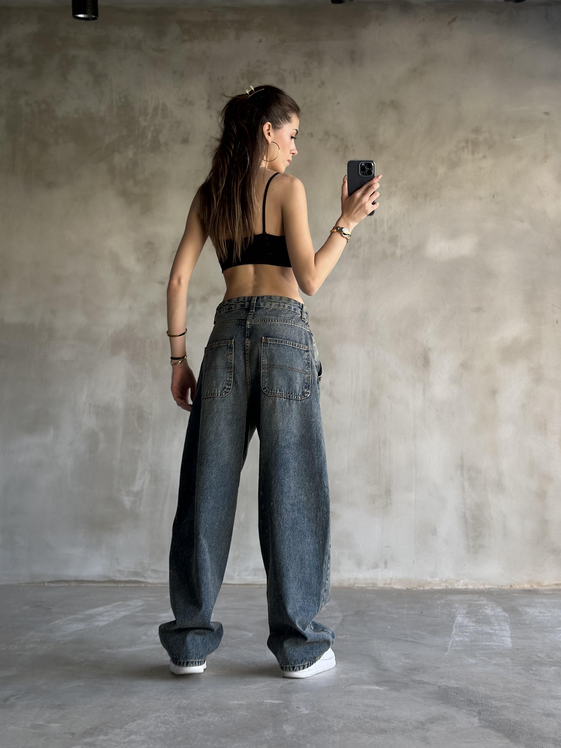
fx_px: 1037
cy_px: 374
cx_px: 280
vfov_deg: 39.7
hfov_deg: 30.3
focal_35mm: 48
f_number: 1.78
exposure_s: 1/60
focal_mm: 6.86
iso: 125
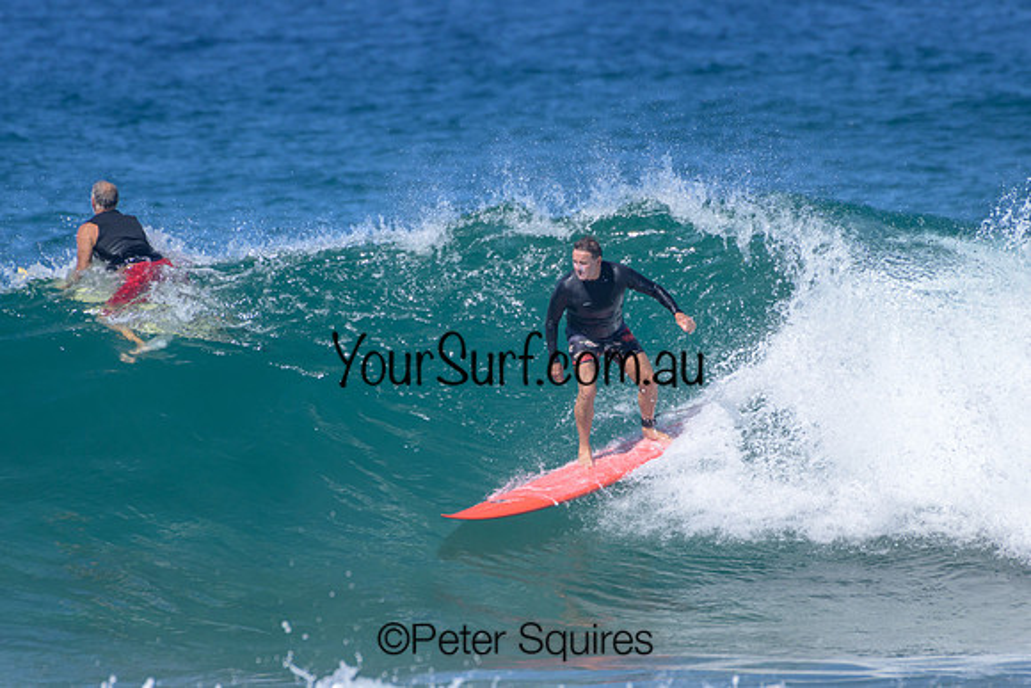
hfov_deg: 2.1
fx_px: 28644
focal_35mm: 1000
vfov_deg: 1.4
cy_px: 344
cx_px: 516
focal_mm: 1000
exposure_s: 1/2000
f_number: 11
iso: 1000
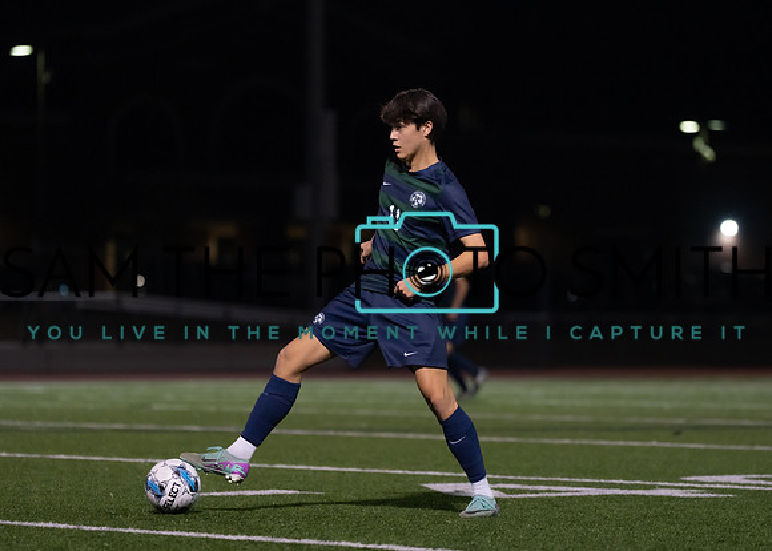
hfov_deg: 10.7
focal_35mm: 188
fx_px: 4129
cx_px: 389
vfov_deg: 7.6
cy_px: 277
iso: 2500
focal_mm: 145
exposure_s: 1/1250
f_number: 2.8
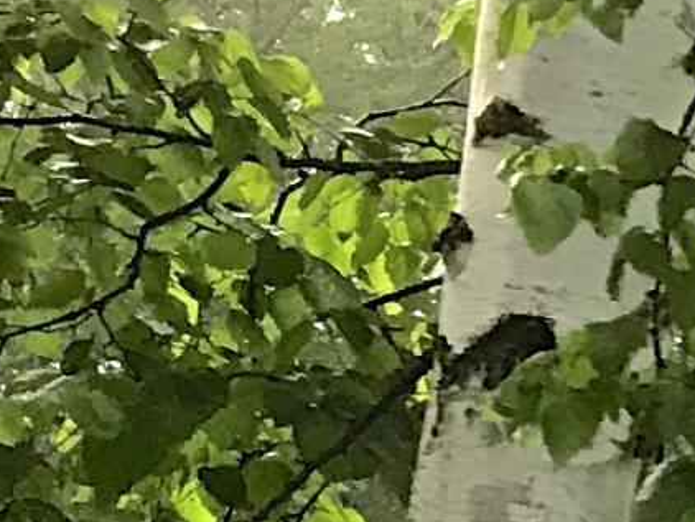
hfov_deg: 7.9
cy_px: 1510
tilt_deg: -4.4
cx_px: 2391
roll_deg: +0.6
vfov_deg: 6.8
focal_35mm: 199
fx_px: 3998
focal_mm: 3.99
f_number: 1.8
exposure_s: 1/30
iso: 32
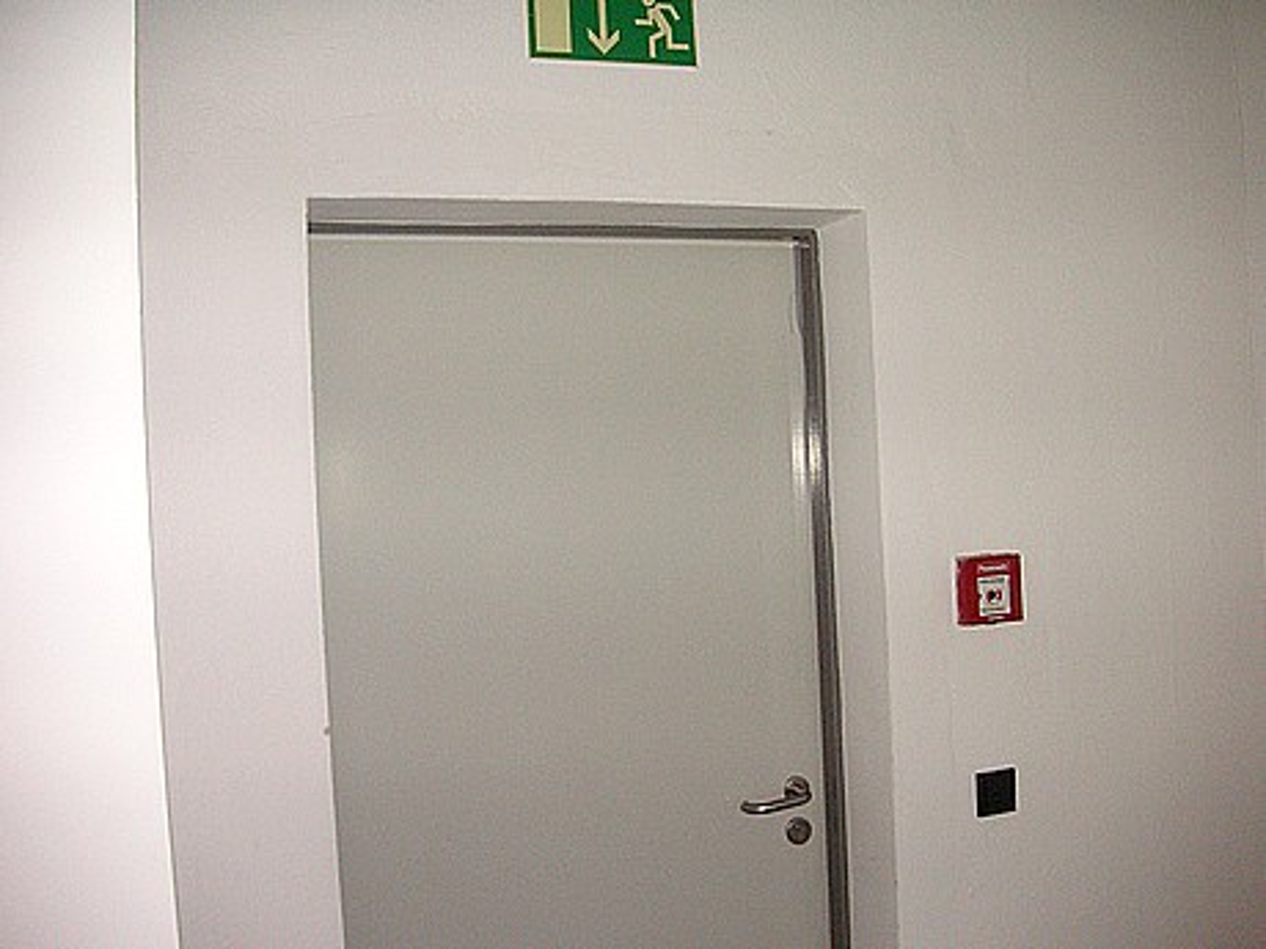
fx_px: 1353
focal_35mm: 37
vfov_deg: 38.7
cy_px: 474
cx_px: 633
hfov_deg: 50.1
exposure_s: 1/45
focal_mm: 6.1
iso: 160
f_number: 2.8
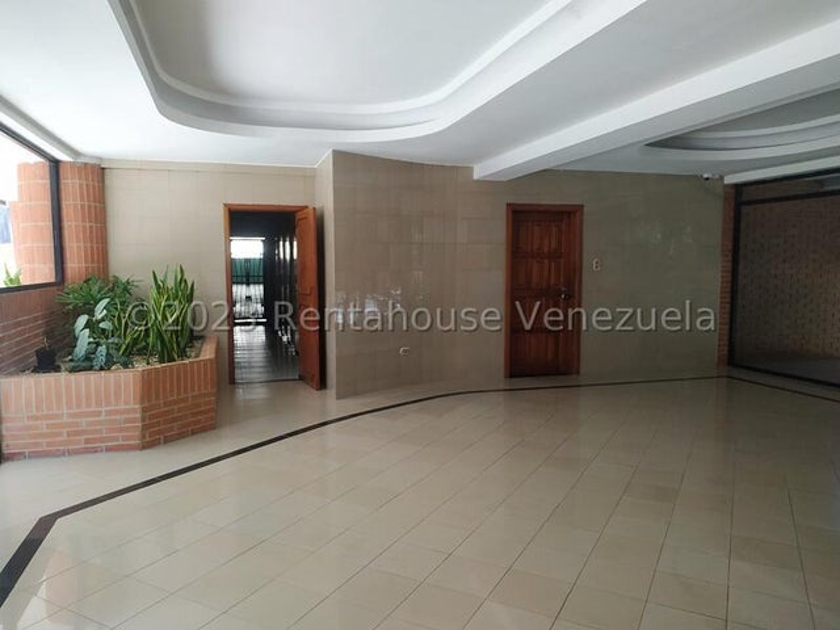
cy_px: 315
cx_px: 420
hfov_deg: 71.6
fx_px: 582
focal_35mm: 24
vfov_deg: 56.8
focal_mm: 3.94
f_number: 1.9
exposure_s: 1/100
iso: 250
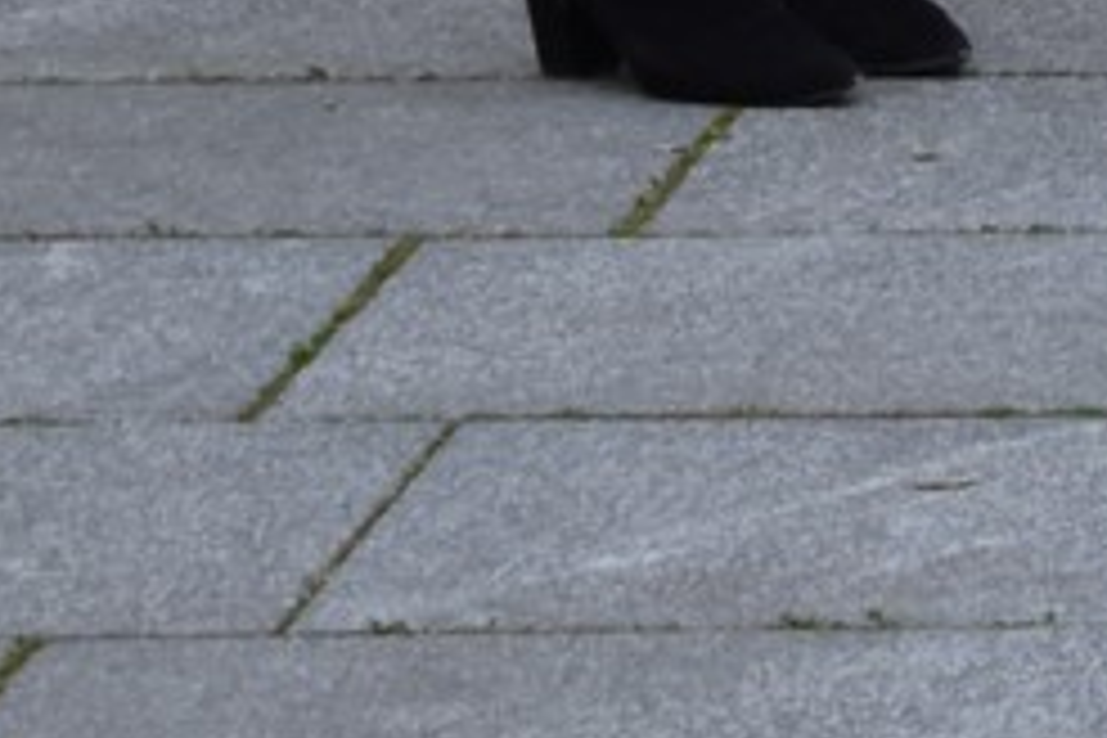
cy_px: -1586
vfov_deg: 3.0
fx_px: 13775
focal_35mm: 448
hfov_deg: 4.5
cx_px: 2830
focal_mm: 46
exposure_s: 1/200
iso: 800
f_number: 5.3
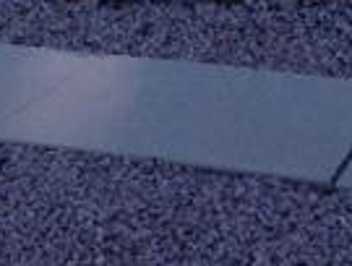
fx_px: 1591
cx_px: -57
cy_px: -316
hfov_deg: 12.4
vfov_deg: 8.9
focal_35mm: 156
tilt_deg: +1.7
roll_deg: +2.1
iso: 50
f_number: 2.4
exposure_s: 1/1043
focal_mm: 4.12
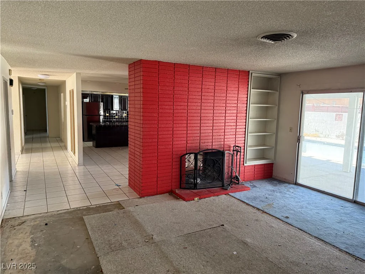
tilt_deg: -4.3
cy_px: 137
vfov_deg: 56.8
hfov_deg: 71.6
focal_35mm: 24
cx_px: 182
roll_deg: -0.7
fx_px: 253
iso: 320
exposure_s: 1/60
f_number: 1.78
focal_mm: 6.76
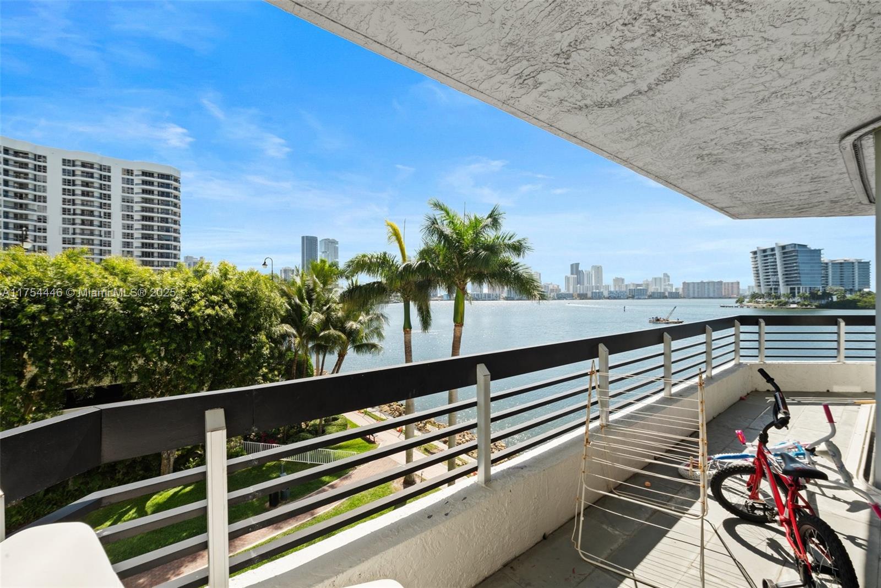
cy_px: 294
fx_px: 343
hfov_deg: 104.2
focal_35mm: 14
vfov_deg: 81.2
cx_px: 440
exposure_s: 1/50
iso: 200
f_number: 8
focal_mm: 14
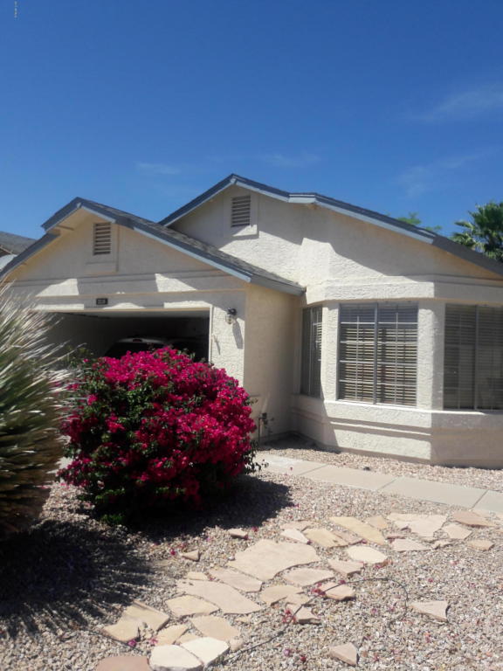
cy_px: 336
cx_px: 252
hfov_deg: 49.7
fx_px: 542
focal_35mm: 28
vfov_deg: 63.4
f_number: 1.9
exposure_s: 1/2227
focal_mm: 3.7
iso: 40
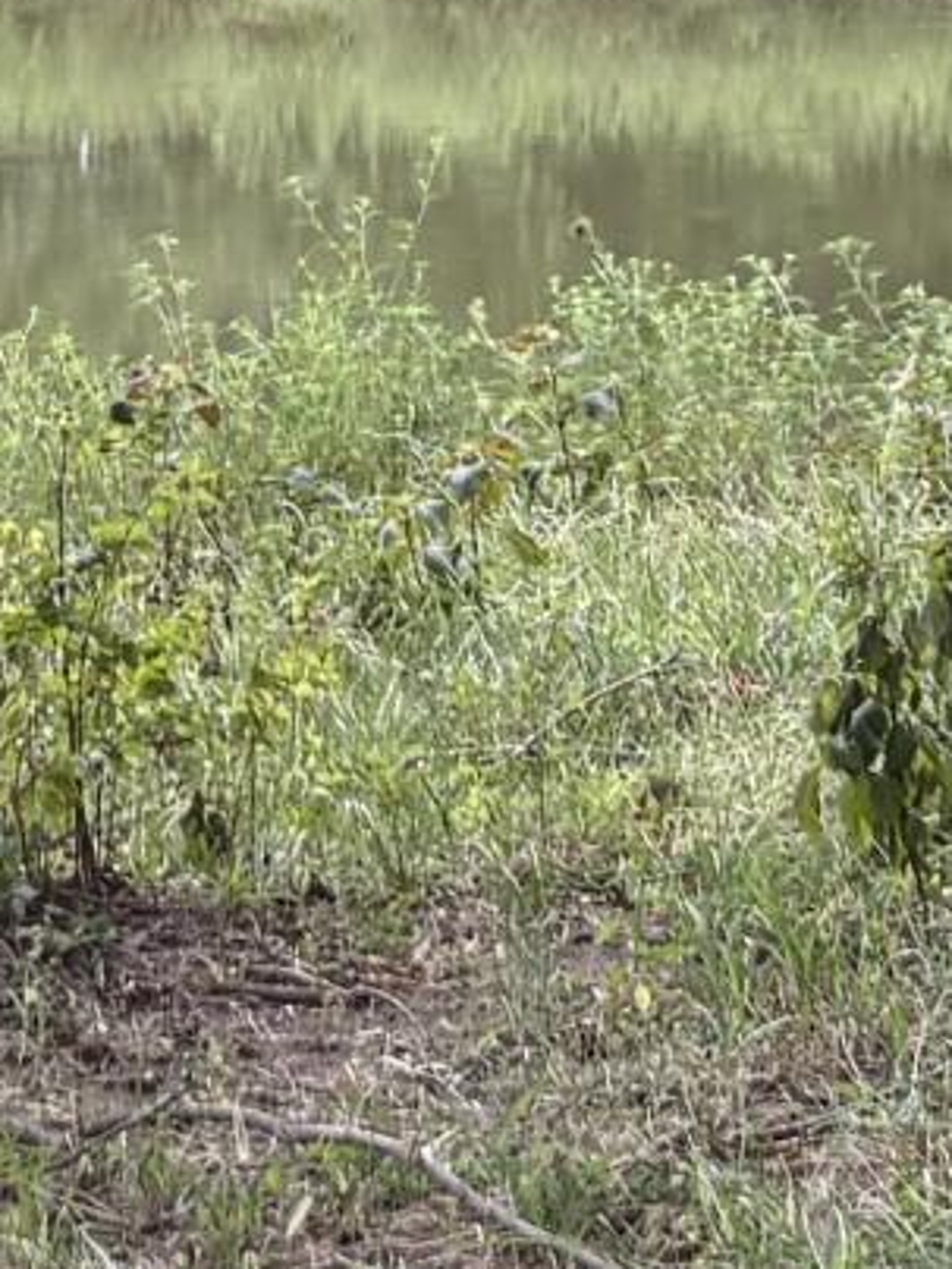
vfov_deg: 10.0
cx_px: -135
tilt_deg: -0.1
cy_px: -534
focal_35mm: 193
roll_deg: +0.0
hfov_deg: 7.6
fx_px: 7077
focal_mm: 5.96
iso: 50
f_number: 1.6
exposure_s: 1/199
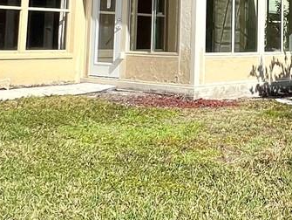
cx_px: 268
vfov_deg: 22.4
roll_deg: -1.1
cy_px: -21
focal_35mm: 62
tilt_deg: +6.1
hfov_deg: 29.7
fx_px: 524
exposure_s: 1/1876
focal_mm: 1.57
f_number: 1.8
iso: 32
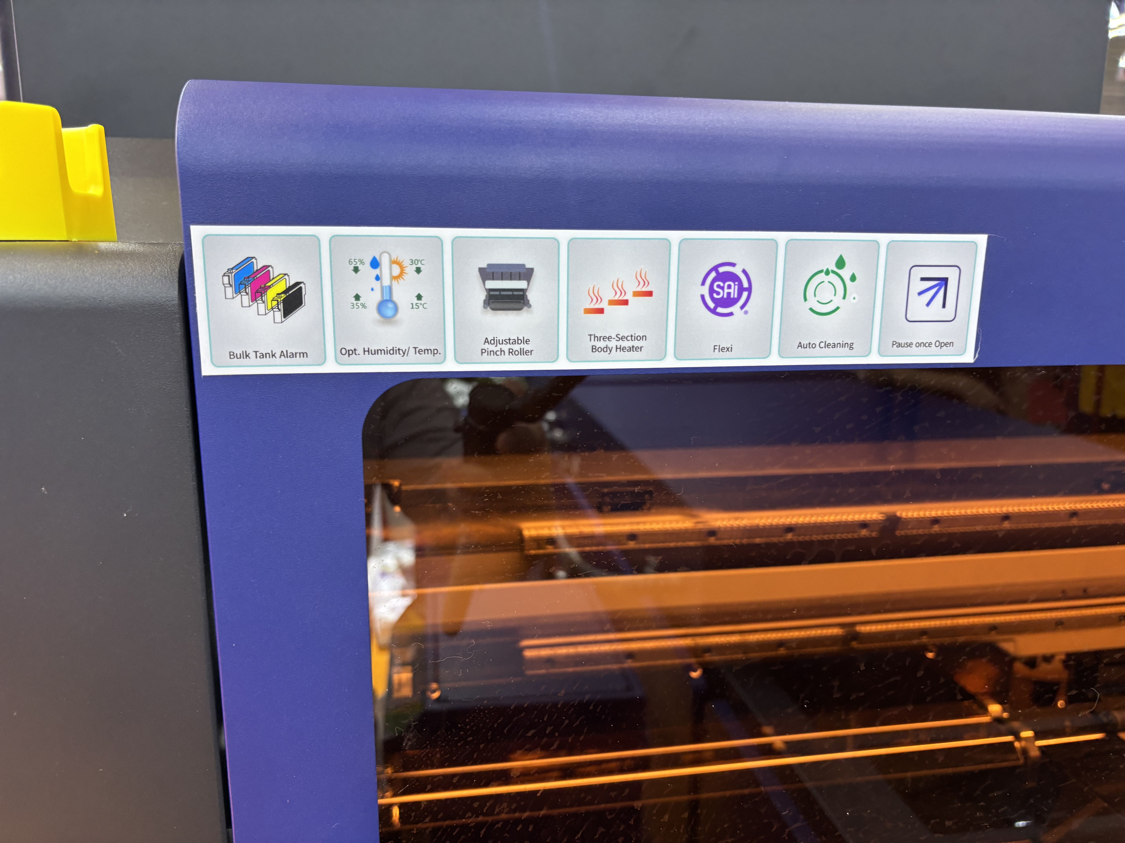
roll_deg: +1.5
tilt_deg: -12.7
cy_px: 422
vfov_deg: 53.1
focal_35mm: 26
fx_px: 845
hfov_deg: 67.3
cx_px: 562
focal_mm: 5.96
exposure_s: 1/49
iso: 160
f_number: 1.6
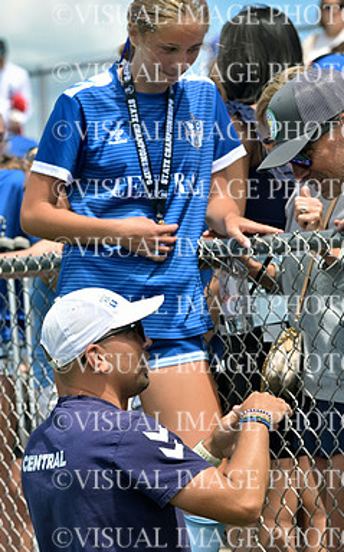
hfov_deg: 6.7
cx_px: 261
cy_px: 276
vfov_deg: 10.7
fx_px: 2943
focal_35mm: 196
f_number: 4
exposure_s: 1/640
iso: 100
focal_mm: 85
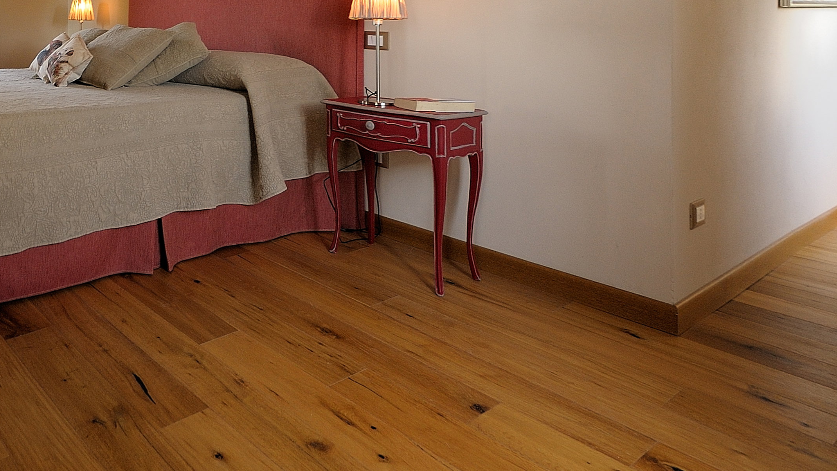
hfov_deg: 63.3
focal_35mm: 25
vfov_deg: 40.5
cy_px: 5
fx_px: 555
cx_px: 101
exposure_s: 1/15
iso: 800
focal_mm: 12
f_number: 8
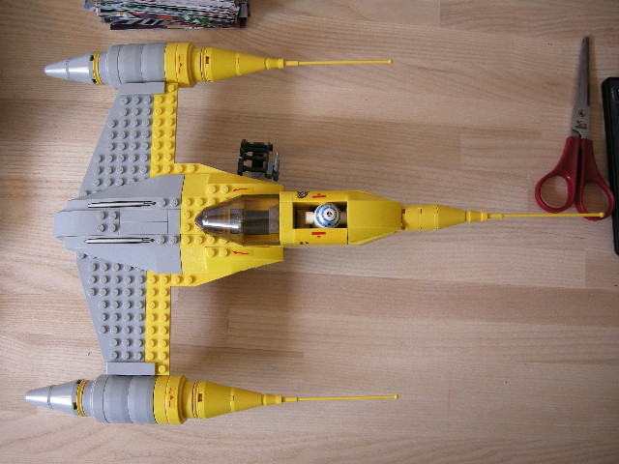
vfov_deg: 39.7
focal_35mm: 36
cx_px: 310
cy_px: 232
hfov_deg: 51.4
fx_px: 644
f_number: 2.7
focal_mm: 7.5
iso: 135
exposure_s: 1/60
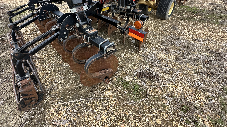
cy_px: 39
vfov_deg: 64.8
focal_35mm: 16
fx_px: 96
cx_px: 109
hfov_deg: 99.3
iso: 40
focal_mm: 2.22
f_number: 2.2
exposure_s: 1/257
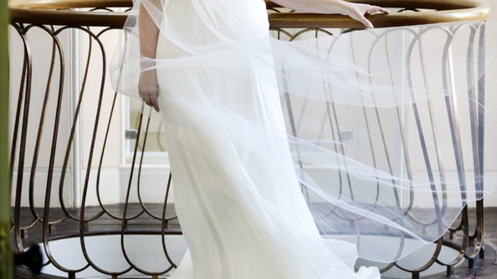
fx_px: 1463
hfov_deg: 19.3
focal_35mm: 111
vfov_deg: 10.8
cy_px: 17
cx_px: 249
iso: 640
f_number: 3.5
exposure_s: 1/125
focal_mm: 70
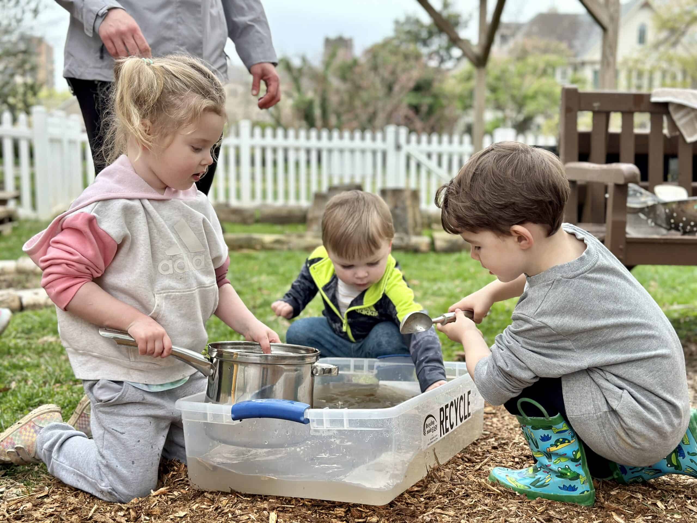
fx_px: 966
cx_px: 348
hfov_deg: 39.7
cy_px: 262
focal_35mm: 48
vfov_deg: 30.3
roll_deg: -1.3
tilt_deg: -6.7
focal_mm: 6.86
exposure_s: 1/265
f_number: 1.78
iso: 80
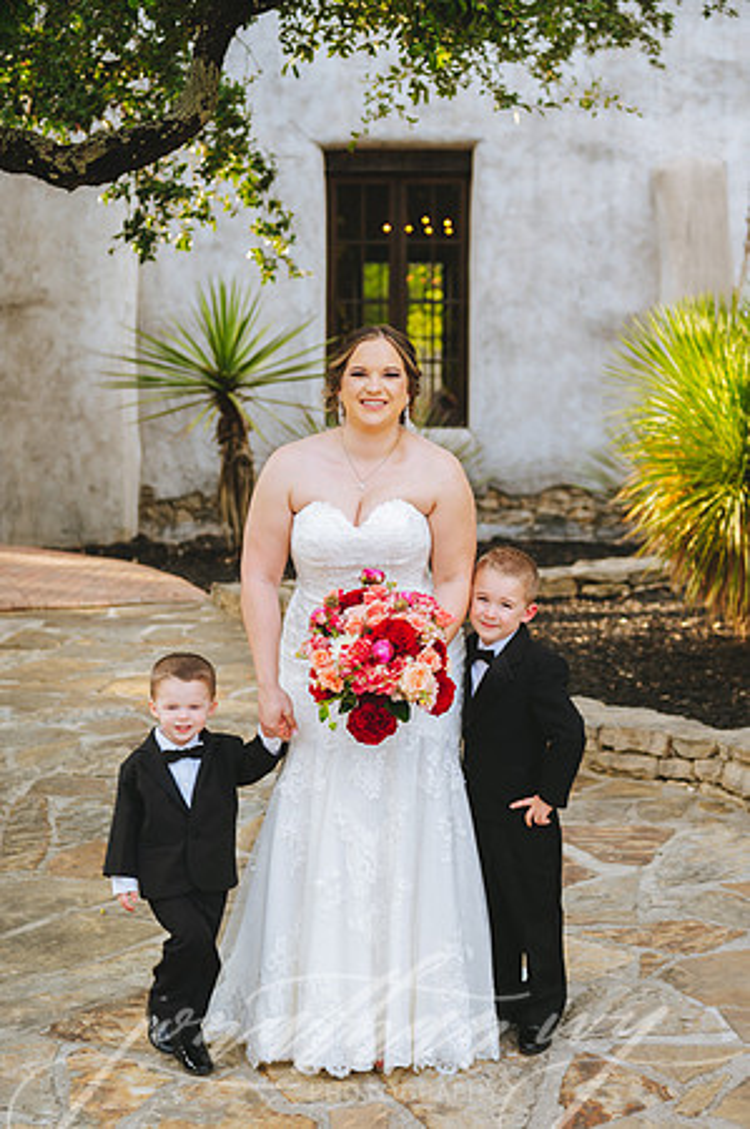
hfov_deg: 24.1
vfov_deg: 35.7
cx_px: 375
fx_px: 1754
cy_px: 564
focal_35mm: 56
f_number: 3.5
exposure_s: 1/160
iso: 125
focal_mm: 56
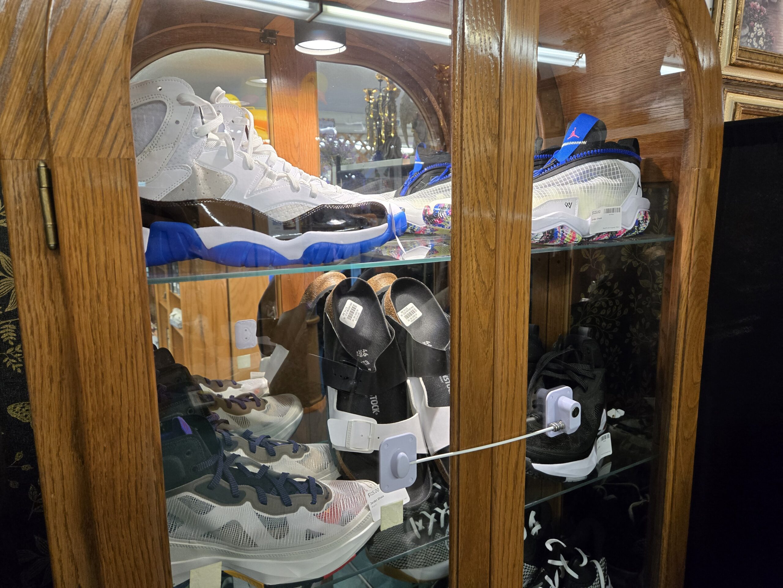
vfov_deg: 58.9
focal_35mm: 23
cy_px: 294
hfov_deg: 73.9
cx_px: 392
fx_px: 520
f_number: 1.8
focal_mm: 5.4
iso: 320
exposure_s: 1/120
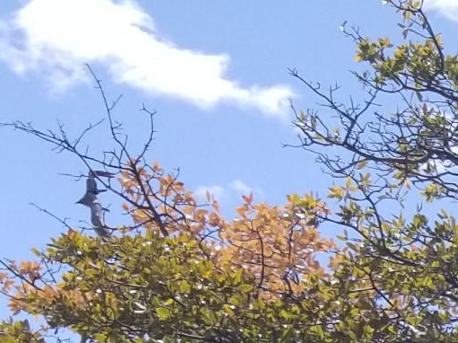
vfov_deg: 9.1
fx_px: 2023
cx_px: 1123
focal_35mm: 153
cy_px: 687
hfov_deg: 10.8
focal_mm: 4.25
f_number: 1.7
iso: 50
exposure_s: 1/2736
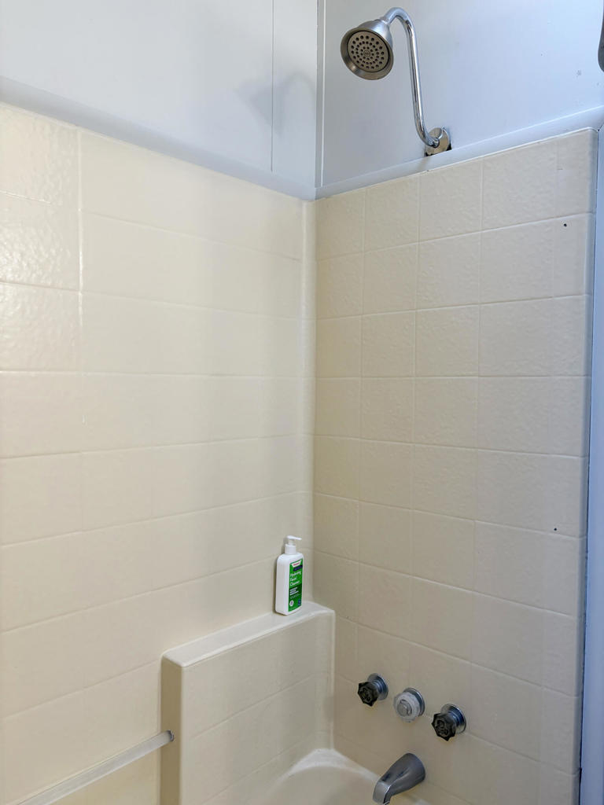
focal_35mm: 26
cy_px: 402
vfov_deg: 67.3
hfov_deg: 53.1
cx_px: 302
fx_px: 605
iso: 125
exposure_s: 1/60
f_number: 1.6
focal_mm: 5.96
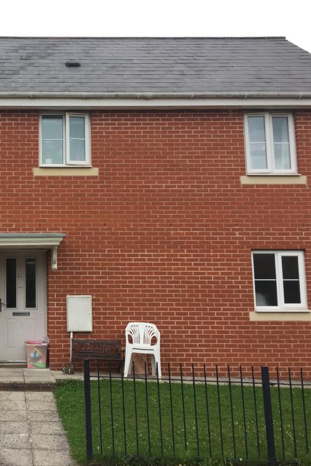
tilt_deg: +6.6
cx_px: 23
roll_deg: -0.8
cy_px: 232
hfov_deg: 30.9
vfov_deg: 47.4
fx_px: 531
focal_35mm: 41
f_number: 2.2
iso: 32
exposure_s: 1/573
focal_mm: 4.15
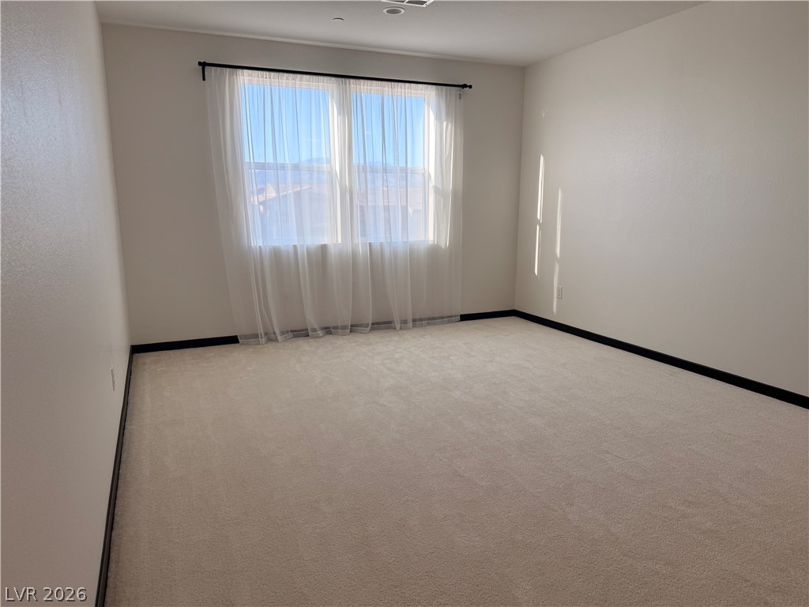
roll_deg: -0.2
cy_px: 304
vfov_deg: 56.8
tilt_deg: -11.1
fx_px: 561
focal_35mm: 24
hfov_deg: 71.6
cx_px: 404
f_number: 1.78
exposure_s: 1/308
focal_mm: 6.76
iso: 100
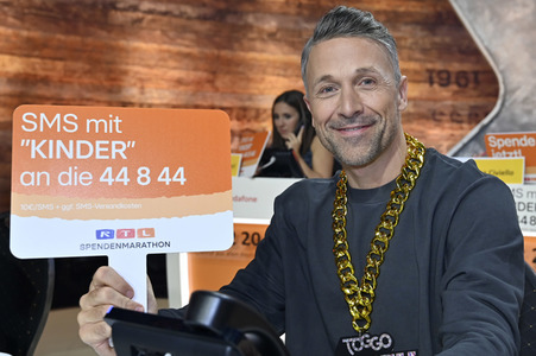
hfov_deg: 59.5
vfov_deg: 41.7
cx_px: 268
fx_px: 469
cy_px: 178
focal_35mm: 32
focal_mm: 31.5
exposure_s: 1/200
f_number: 4
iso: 1000
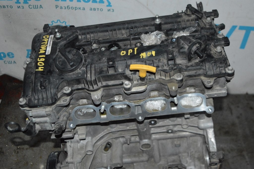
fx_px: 328
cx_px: 127
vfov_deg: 28.9
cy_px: 84
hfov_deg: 42.4
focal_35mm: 46
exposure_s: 1/60
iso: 3200
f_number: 4.2
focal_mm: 31
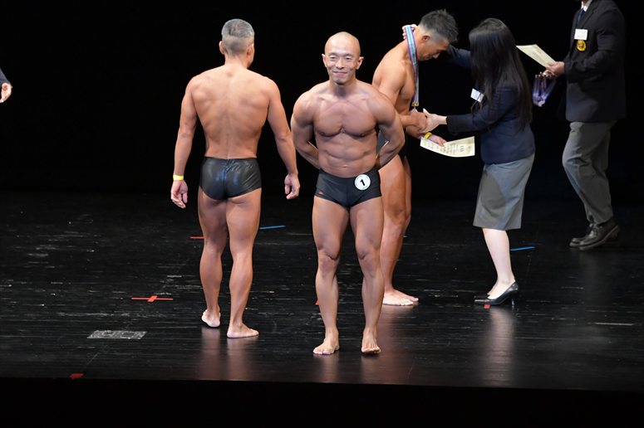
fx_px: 4559
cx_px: 322
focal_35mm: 255
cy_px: 214
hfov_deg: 8.1
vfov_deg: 5.4
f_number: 5.6
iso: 3200
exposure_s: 1/400
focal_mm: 170
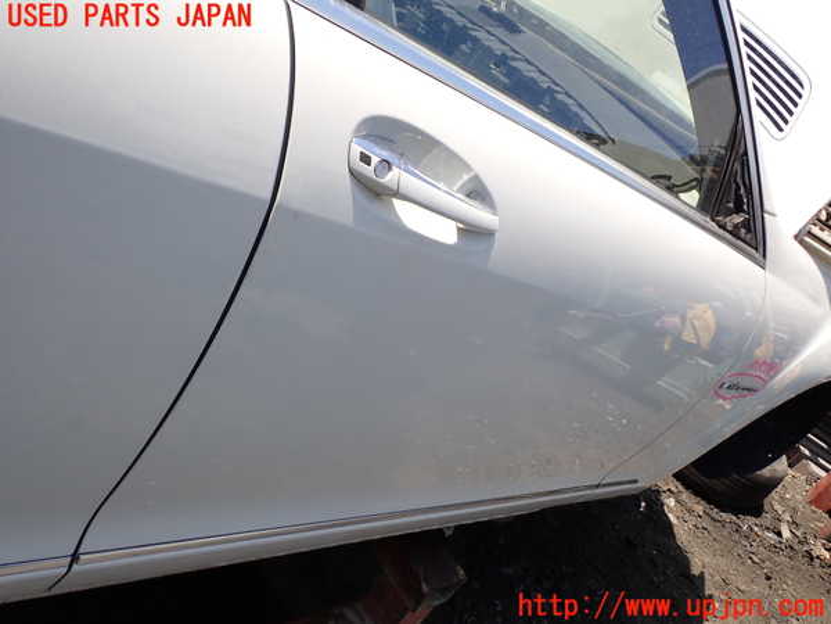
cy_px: 312
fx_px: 768
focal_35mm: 32
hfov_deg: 56.8
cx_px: 416
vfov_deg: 44.2
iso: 100
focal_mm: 5.79
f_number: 3.2
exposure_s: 1/640
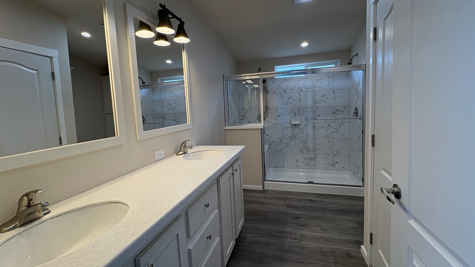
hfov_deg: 99.4
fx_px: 202
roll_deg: +2.5
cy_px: 125
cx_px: 235
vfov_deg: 67.0
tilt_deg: -4.6
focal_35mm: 16
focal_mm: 2.22
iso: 100
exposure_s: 1/120
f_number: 2.2
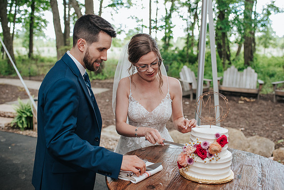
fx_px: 288
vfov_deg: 36.4
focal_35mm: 37
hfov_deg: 52.5
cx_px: 147
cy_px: 91
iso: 640
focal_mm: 35
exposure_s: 1/200
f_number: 2.8
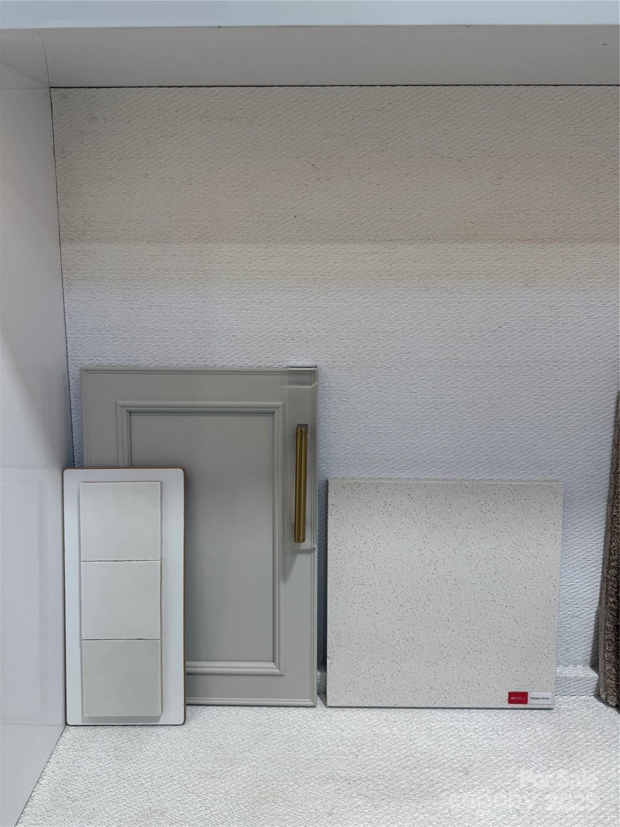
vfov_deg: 71.6
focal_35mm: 24
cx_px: 310
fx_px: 573
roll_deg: -0.7
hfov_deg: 56.8
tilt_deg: -17.3
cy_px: 414
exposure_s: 1/379
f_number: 1.78
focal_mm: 6.76
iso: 80
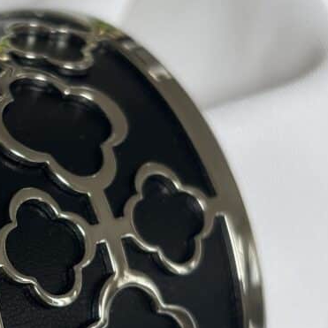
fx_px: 1361
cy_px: 254
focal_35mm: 127
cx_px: 2
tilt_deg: -31.8
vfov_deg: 13.7
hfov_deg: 13.5
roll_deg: +0.5
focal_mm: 5.96
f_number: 1.6
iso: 32
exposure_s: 1/201
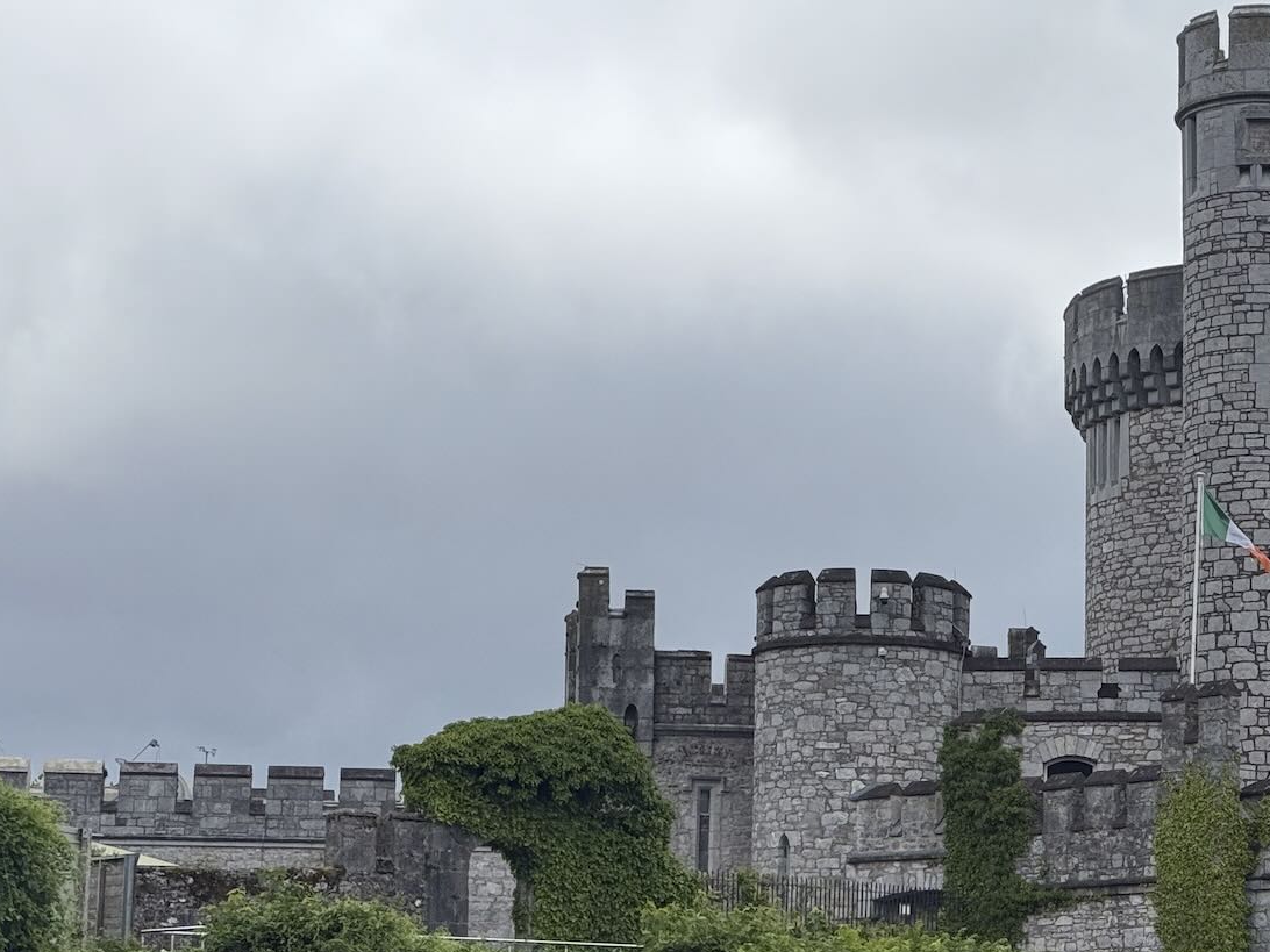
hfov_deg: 21.4
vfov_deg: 16.4
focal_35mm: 90
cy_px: 670
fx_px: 3302
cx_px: 1111
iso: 100
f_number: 1.78
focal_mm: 6.76
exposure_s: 1/3704
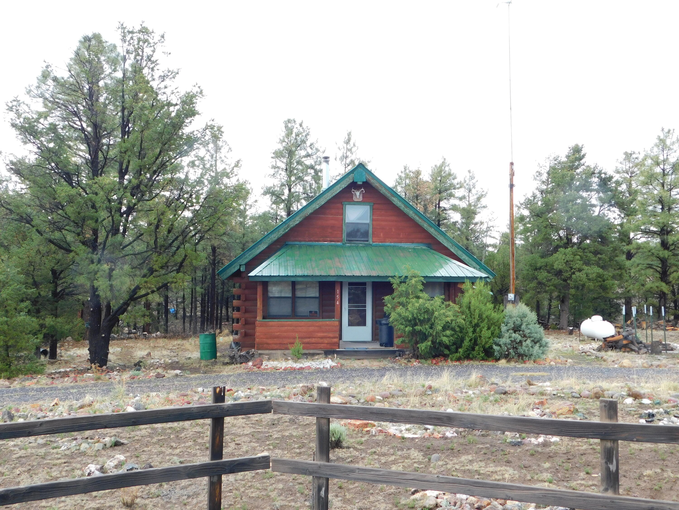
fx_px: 706
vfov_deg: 39.7
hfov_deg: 51.4
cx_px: 340
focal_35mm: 36
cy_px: 255
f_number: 3.5
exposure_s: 1/60
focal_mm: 6.3
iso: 125
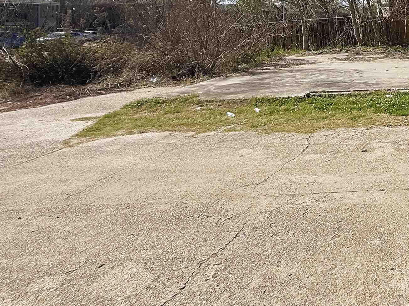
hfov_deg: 43.3
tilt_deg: +1.6
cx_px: 447
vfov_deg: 38.6
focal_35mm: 33
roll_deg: +0.0
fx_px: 390
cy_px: 8
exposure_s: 1/1848
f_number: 2.2
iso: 50
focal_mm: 2.2
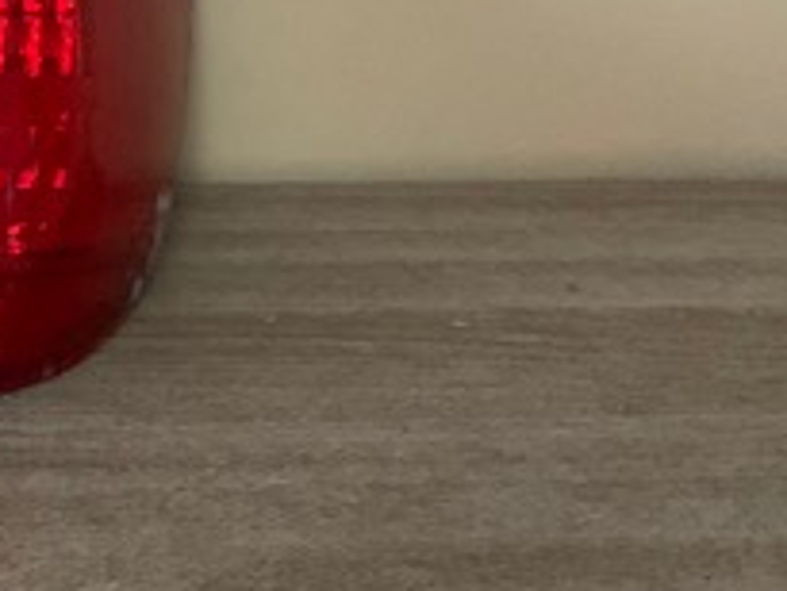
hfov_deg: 20.8
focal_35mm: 81
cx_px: -365
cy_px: 134
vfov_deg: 18.1
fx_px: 1843
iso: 640
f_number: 1.8
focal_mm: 4.25
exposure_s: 1/30
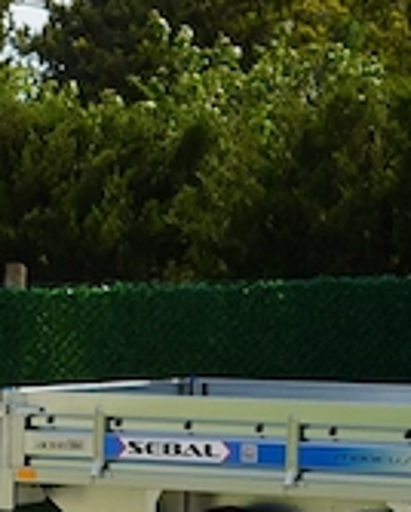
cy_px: 731
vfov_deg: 6.8
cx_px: -865
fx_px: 4250
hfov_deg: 5.2
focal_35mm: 280
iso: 100
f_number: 6.3
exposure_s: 1/400
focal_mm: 50
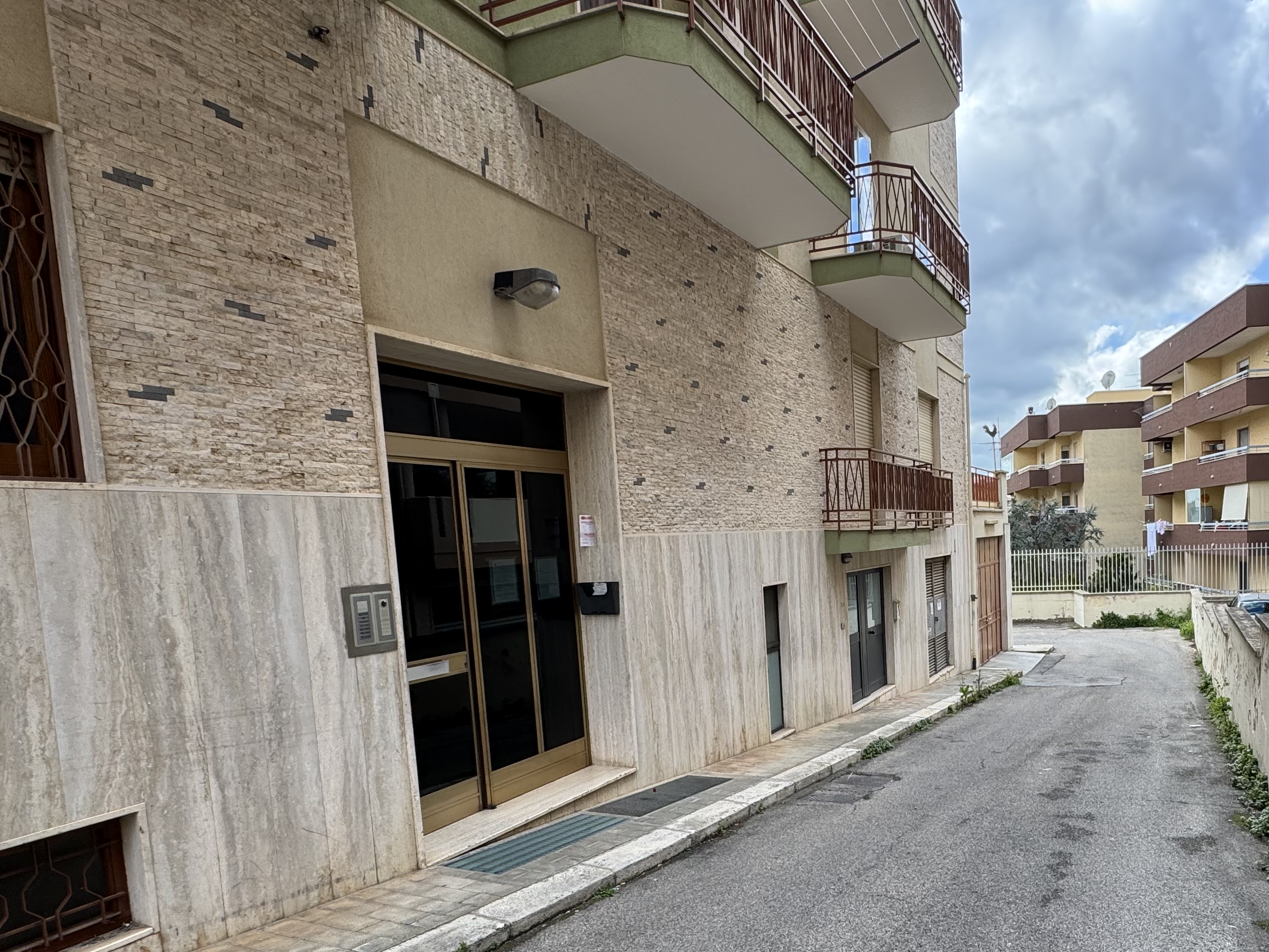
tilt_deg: -6.0
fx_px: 843
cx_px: 864
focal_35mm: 23
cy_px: 610
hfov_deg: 71.4
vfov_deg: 58.0
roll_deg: +4.3
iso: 40
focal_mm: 2.22
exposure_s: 1/357
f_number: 2.2
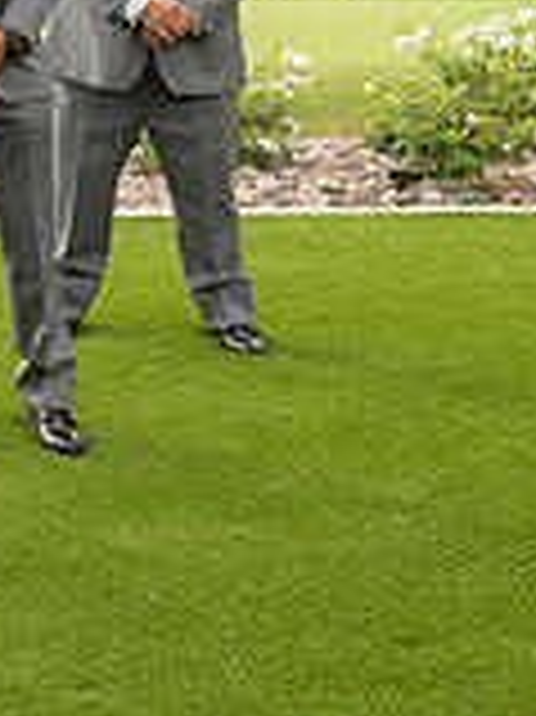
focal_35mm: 102
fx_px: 2109
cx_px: -563
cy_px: 115
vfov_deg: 19.0
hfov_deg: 12.6
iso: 200
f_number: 6.3
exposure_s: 1/200
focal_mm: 29
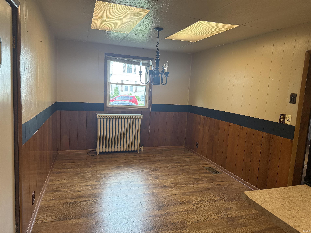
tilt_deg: -6.7
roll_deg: -3.0
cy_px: 116
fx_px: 216
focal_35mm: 24
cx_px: 156
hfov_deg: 71.6
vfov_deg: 56.8
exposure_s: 1/120
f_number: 1.78
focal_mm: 6.76
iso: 320
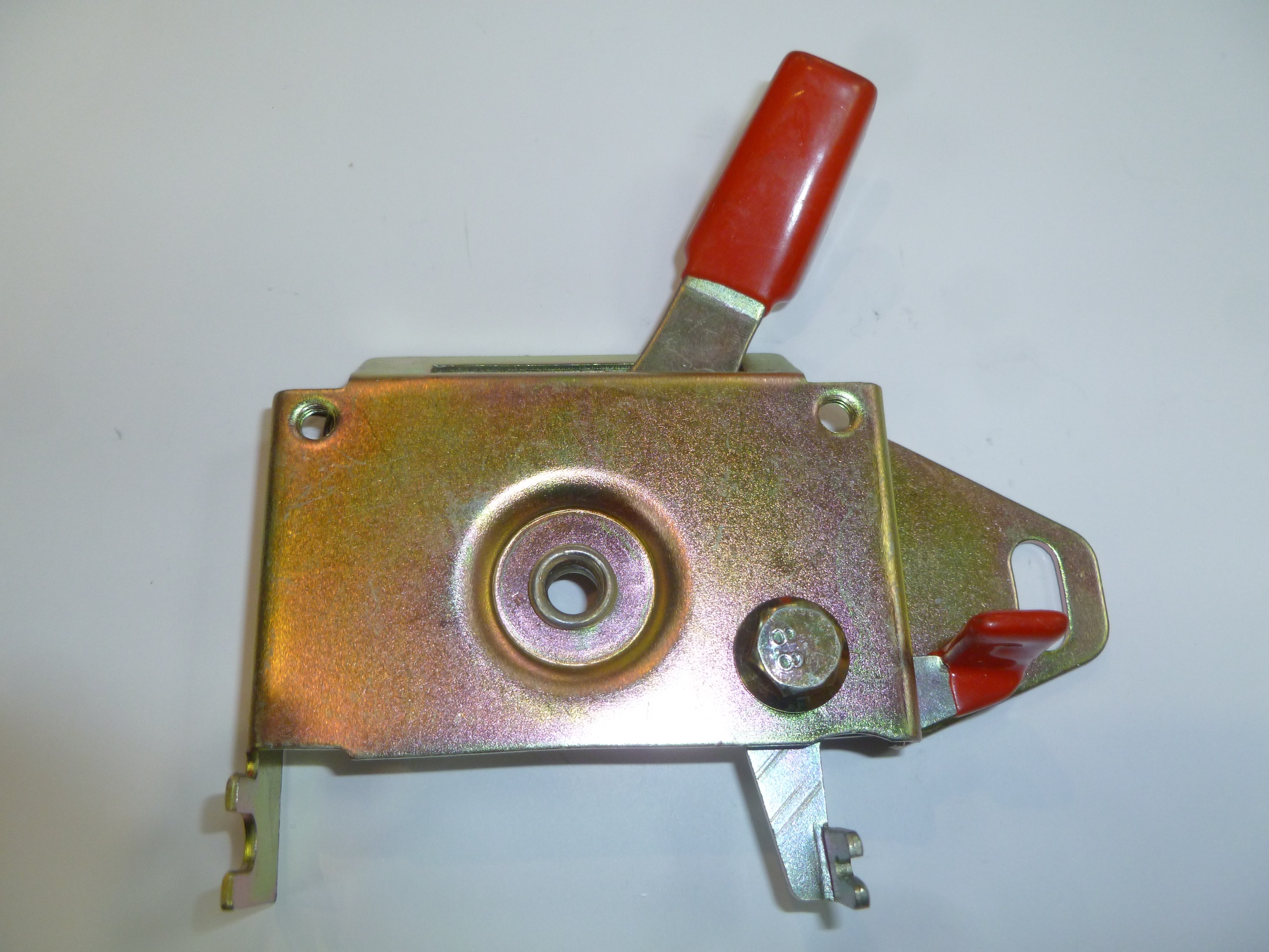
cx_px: 634
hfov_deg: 63.4
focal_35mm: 28
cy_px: 476
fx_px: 1026
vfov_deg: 49.7
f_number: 3.3
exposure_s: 1/30
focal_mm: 5
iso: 125
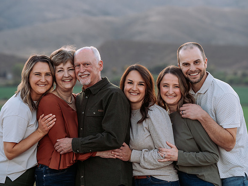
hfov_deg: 14.0
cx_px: 124
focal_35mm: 141
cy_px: 93
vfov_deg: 10.5
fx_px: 1008
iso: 500
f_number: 4.5
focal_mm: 130
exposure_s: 1/160
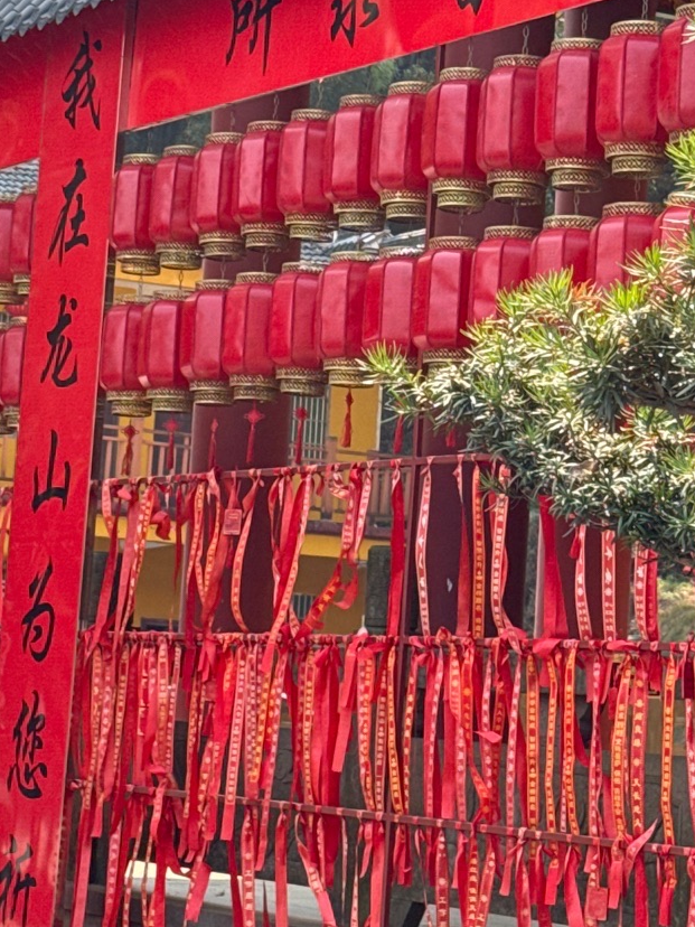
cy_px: 291
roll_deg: -4.1
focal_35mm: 116
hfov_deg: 12.8
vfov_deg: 16.9
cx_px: 367
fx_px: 3105
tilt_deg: +8.5
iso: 64
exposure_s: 1/621
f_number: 1.78
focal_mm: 6.76
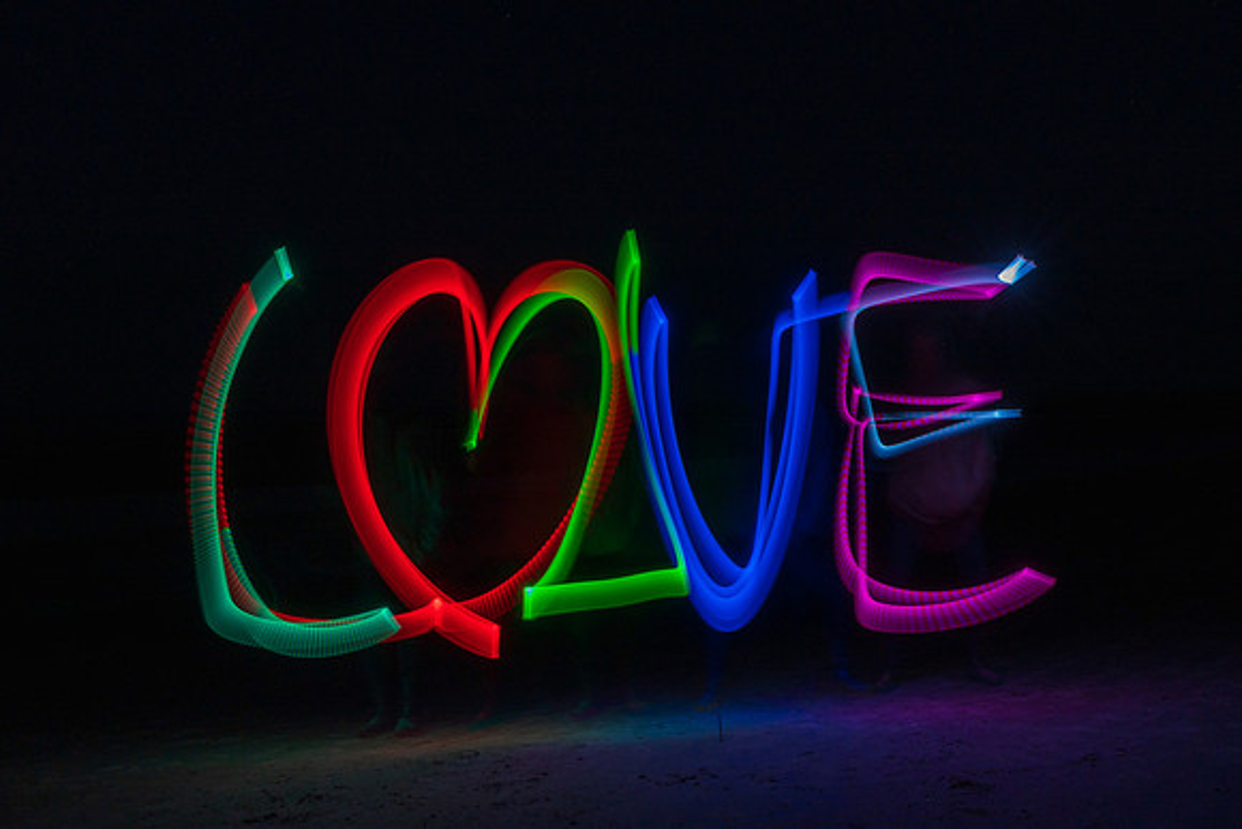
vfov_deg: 27.3
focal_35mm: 49
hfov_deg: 39.9
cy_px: 414
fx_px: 1704
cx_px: 748
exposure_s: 20
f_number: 22
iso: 320
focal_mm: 41
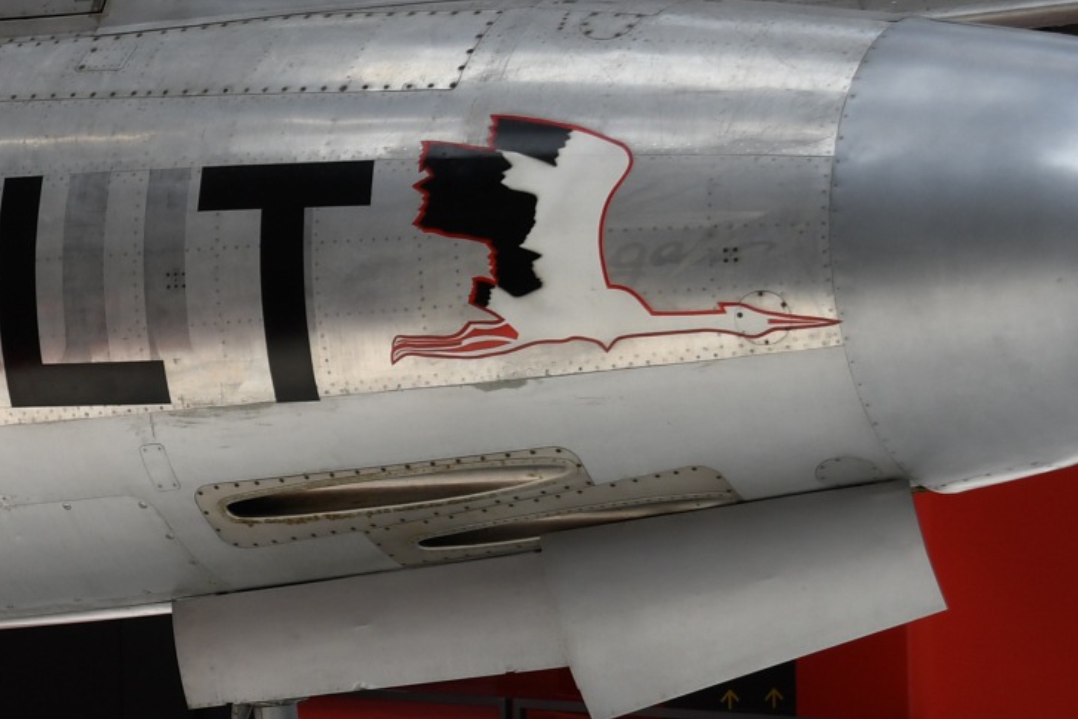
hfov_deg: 14.9
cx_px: -305
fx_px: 3953
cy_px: 406
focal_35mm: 132
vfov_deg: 10.4
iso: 125
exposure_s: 1/125
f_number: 5.6
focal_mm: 27
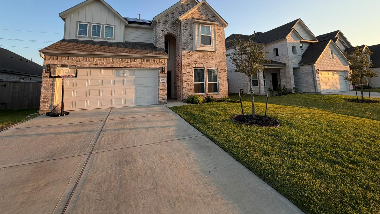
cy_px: 65
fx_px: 161
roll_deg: +1.3
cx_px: 191
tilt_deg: +7.4
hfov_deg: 99.4
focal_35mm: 16
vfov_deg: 64.6
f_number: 2.2
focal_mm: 2.22
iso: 64
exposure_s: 1/502
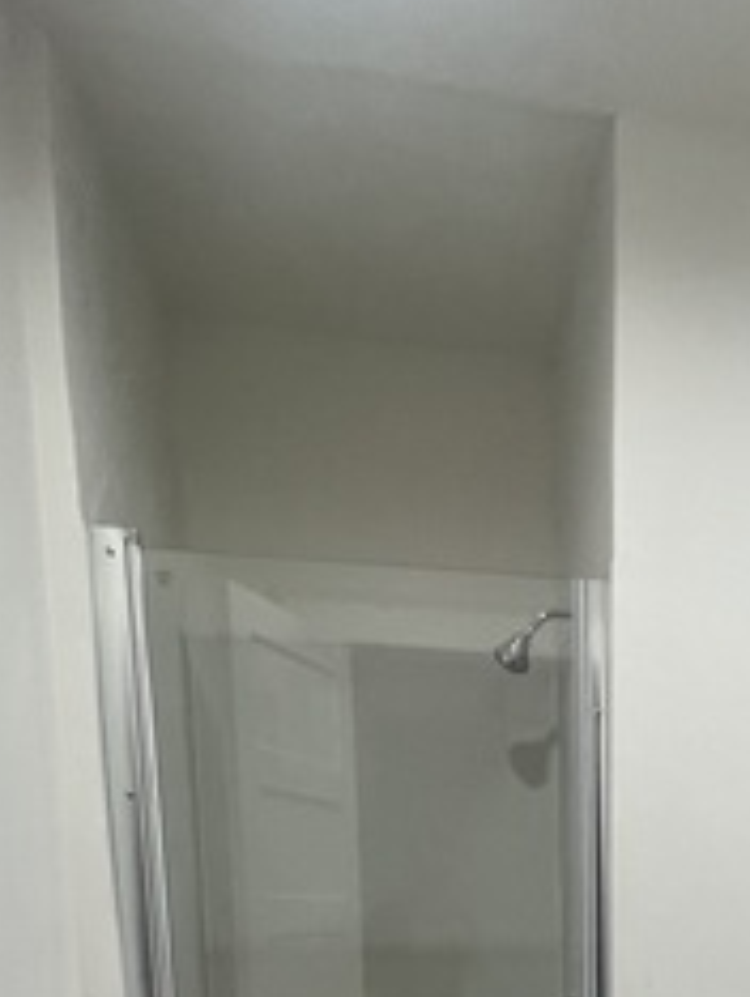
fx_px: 1067
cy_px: 1114
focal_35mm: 37
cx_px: 690
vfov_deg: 40.0
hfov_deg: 36.1
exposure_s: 1/120
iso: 160
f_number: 1.8
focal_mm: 1.57
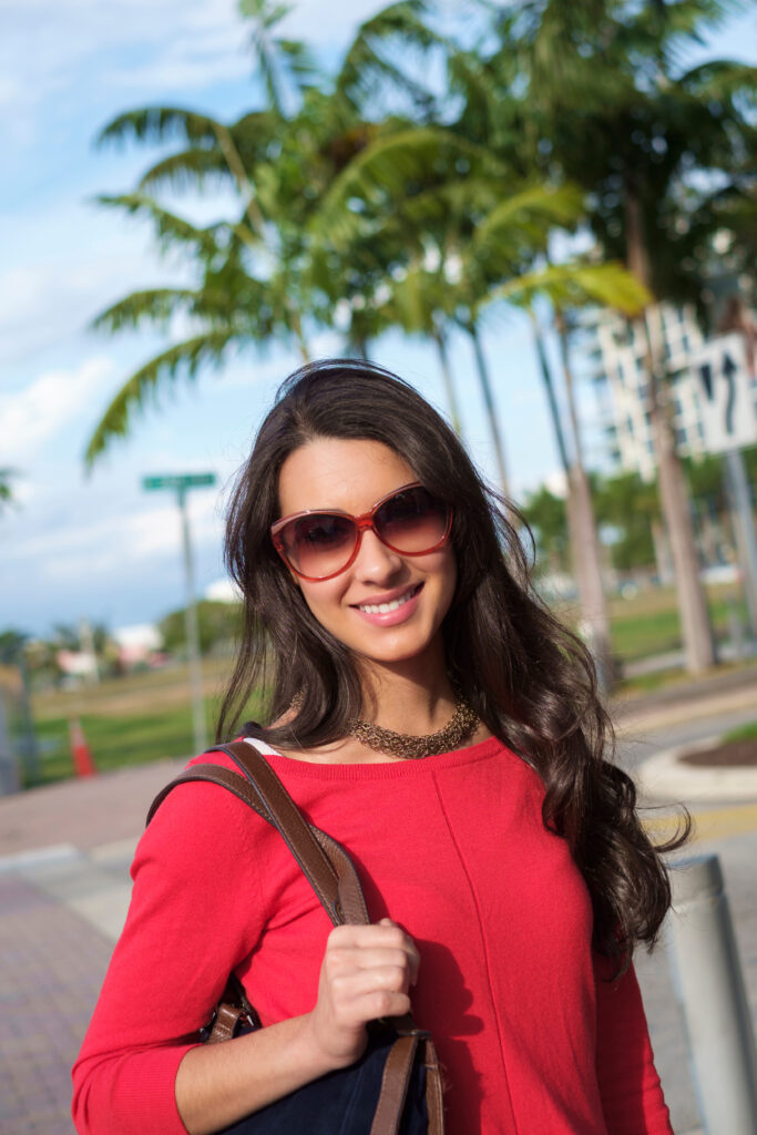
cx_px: 378
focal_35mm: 53
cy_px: 568
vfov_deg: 37.5
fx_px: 1671
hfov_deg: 25.5
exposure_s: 1/1500
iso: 200
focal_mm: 35
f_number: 2.8
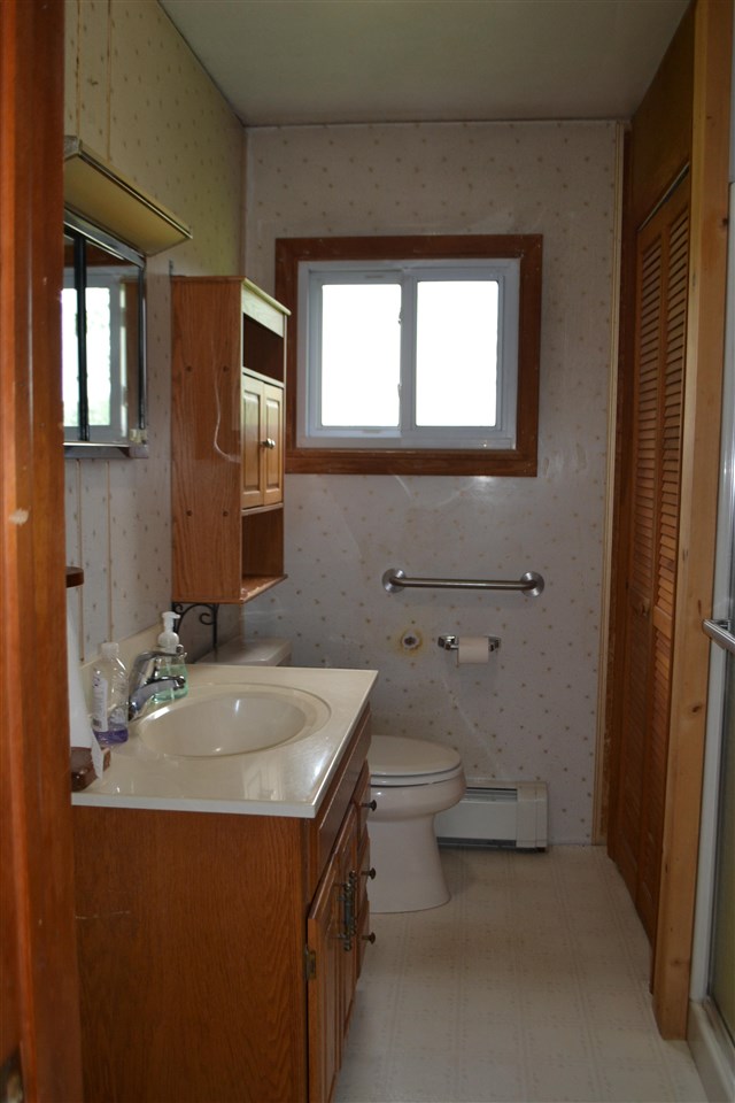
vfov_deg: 61.9
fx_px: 919
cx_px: 368
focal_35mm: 30
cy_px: 552
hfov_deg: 43.6
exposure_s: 1/125
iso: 400
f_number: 4
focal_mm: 20
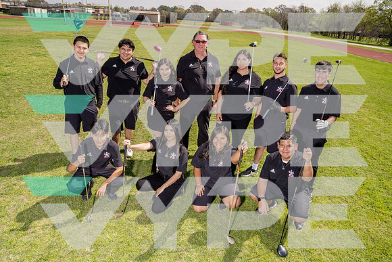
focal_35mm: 24
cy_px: 131
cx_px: 196
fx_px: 261
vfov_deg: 53.2
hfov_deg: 73.7
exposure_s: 1/250
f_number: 7.1
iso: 100
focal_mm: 24
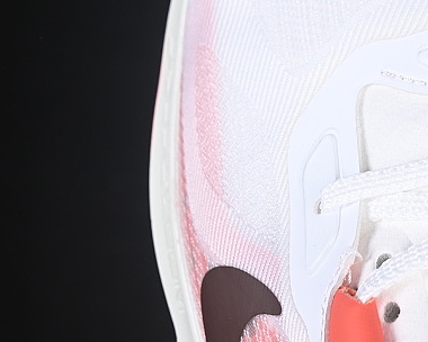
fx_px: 2533
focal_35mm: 200
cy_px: 0
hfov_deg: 9.6
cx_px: 458
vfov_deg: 7.7
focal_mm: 50
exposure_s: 1/80
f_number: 7.1
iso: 160
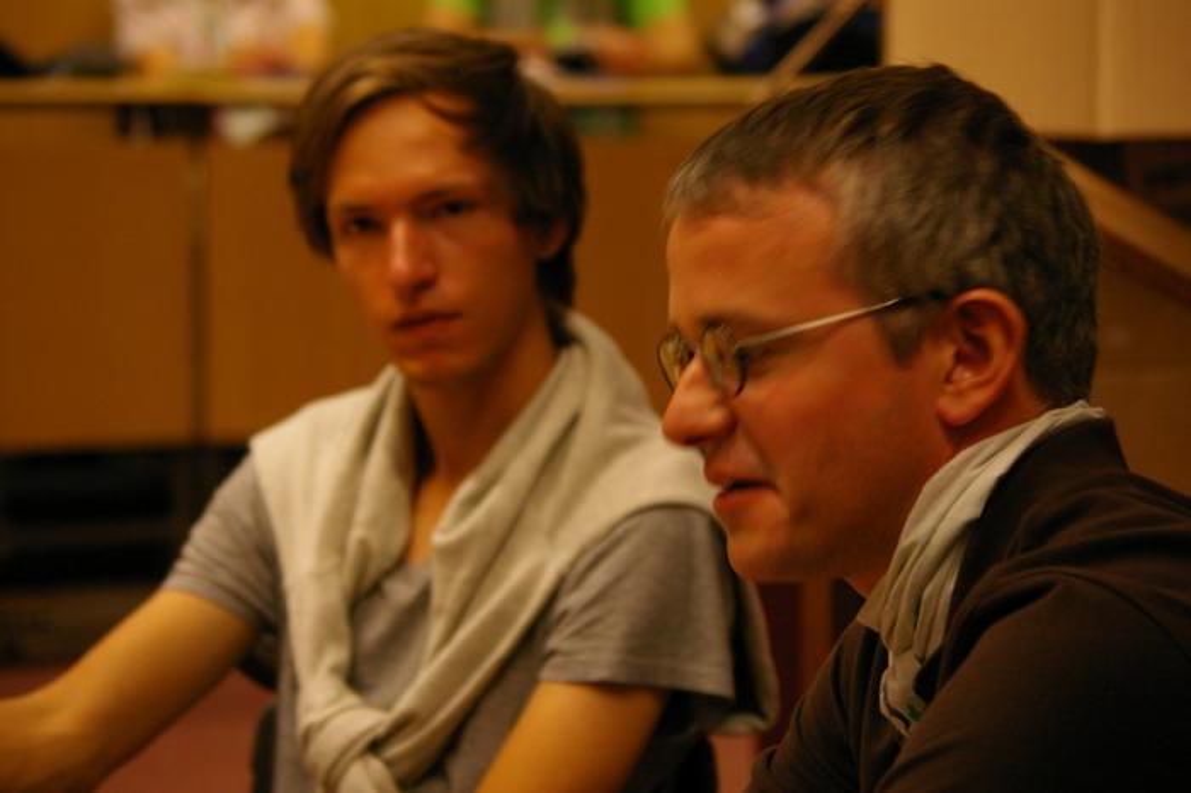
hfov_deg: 15.5
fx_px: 4365
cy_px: 396
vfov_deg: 10.4
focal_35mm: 132
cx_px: 596
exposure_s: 1/45
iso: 800
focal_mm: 88
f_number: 4.5
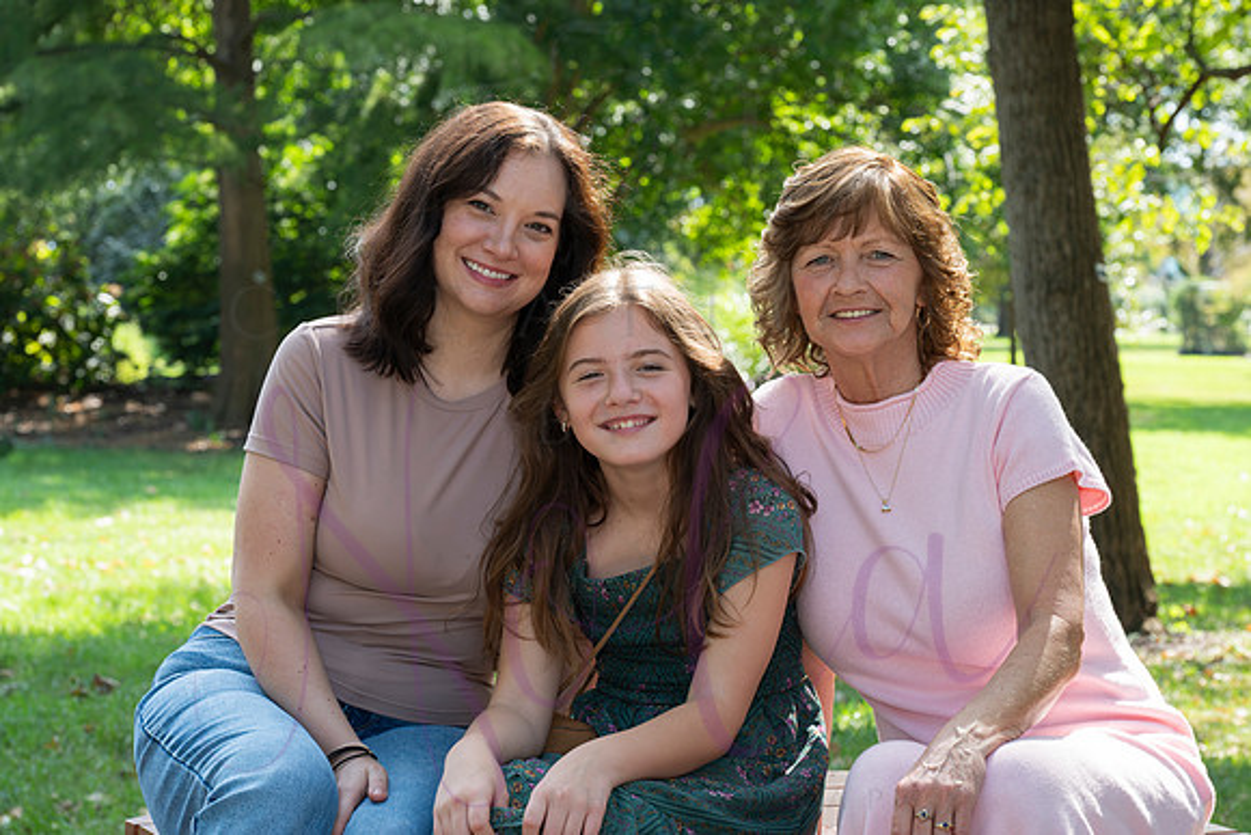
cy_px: 417
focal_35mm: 97
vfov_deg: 14.2
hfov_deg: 21.1
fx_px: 3354
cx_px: 624
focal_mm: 95
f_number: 9
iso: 800
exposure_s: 1/250
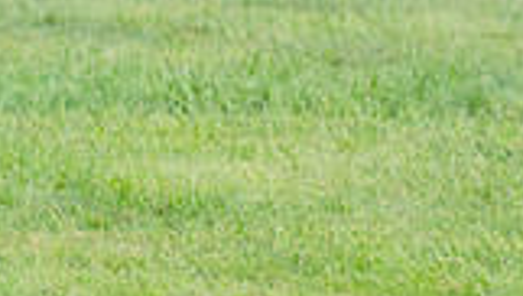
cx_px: 851
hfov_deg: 3.1
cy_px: -155
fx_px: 9719
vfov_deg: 1.7
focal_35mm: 700
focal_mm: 186
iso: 1000
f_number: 2.8
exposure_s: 1/640
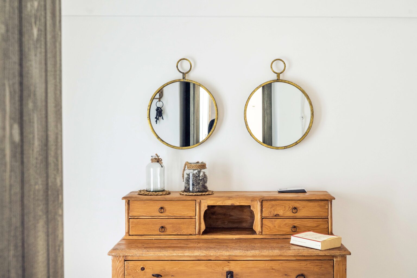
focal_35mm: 49
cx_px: 208
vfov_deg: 27.5
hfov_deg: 40.3
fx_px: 568
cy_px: 139
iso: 800
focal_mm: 49
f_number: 8
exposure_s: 1/50
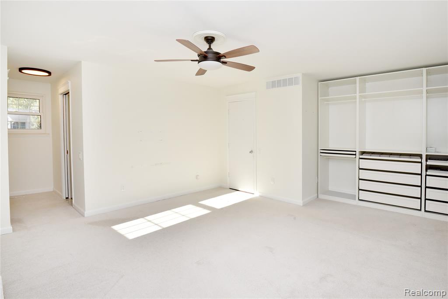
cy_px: 150
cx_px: 224
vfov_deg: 70.5
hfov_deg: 93.3
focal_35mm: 17
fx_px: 212
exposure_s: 1/100
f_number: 13
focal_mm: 17
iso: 640
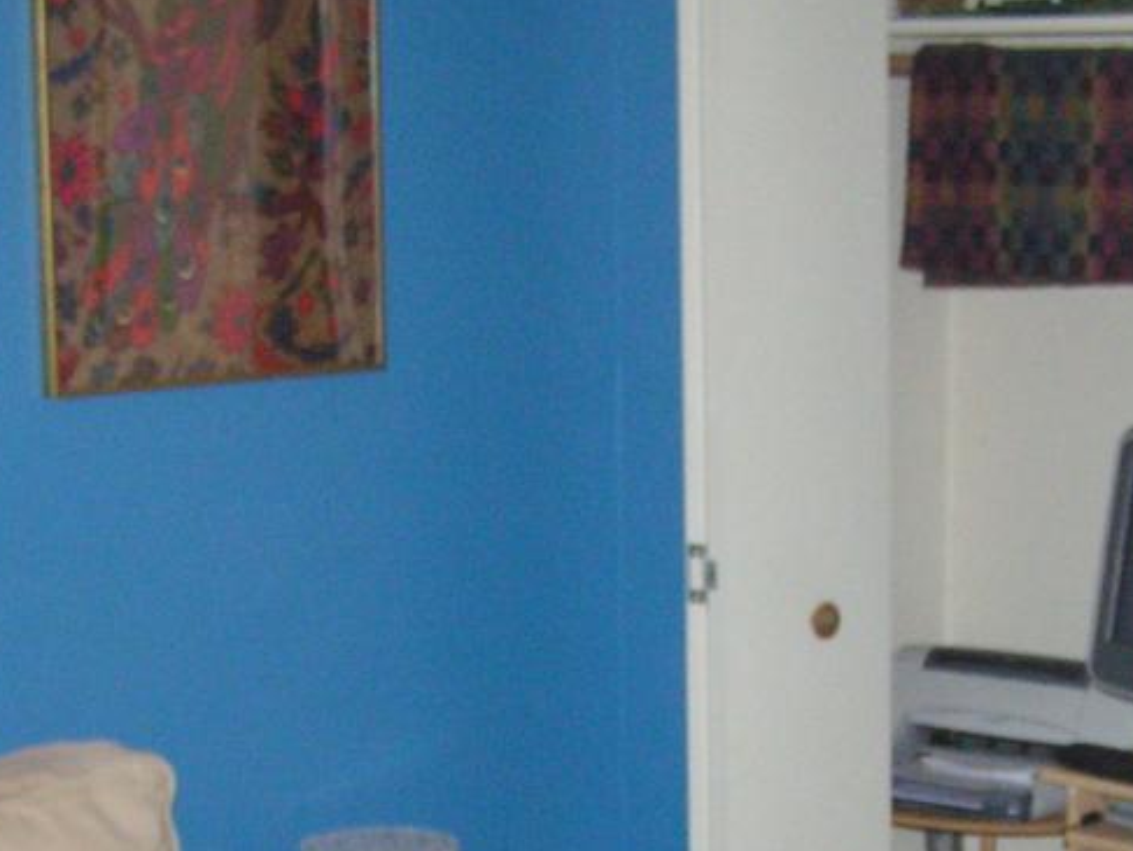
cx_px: 674
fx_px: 3275
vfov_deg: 14.7
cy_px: 765
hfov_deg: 19.6
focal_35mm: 100
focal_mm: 6.3
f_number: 2.8
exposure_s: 1/40
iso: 200
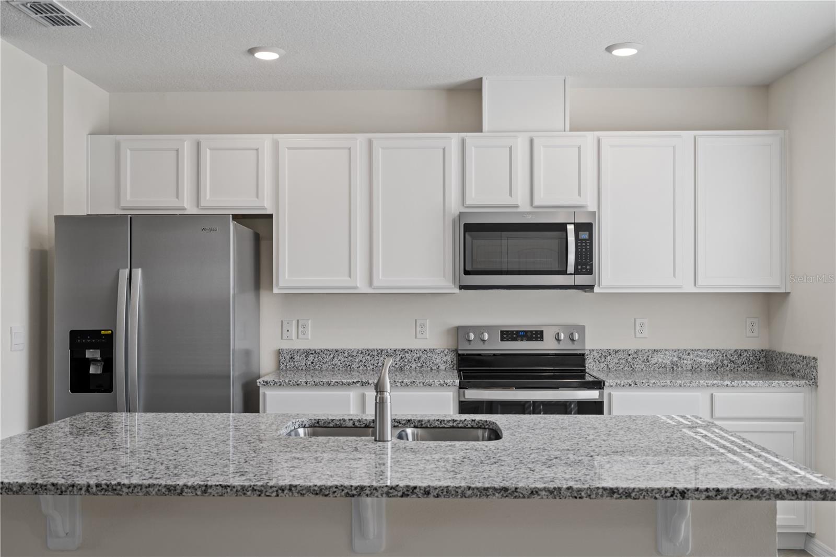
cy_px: 278
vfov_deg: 37.8
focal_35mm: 35
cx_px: 418
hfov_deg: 54.4
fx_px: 813
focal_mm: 35
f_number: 7.1
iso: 320
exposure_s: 1/25
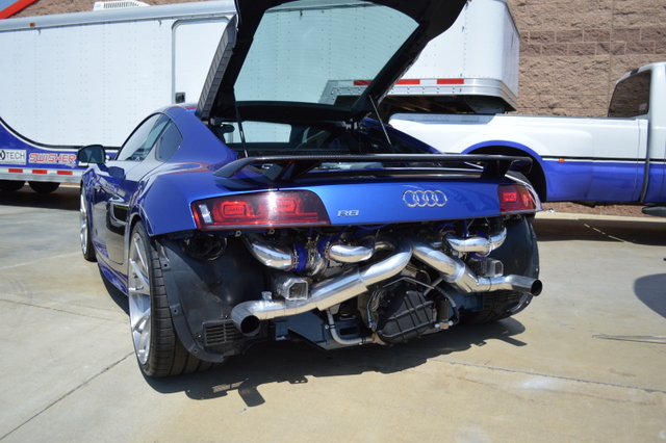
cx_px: 333
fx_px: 610
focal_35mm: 33
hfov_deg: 57.2
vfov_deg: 39.9
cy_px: 222
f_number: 3.8
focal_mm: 22
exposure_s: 1/4000
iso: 400
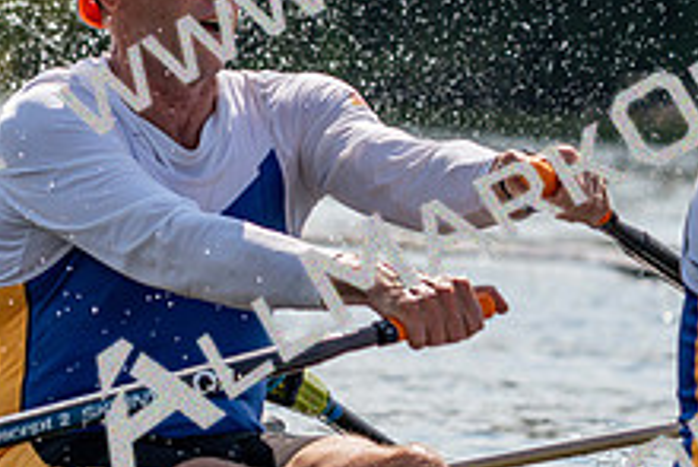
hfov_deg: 3.9
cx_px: -174
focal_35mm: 527
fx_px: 10224
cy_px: 189
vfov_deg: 2.6
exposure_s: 1/1600
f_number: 5.6
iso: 200
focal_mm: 200
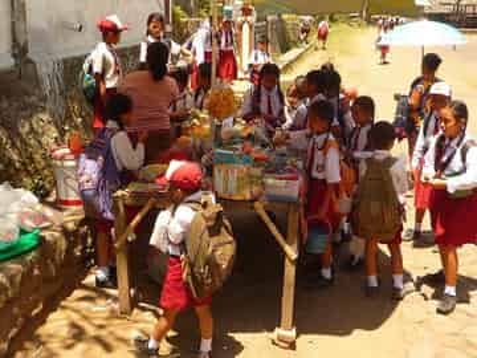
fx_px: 648
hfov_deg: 40.4
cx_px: 238
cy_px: 179
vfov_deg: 30.9
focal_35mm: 47
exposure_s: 1/500
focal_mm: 4.7
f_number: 3.2
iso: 100
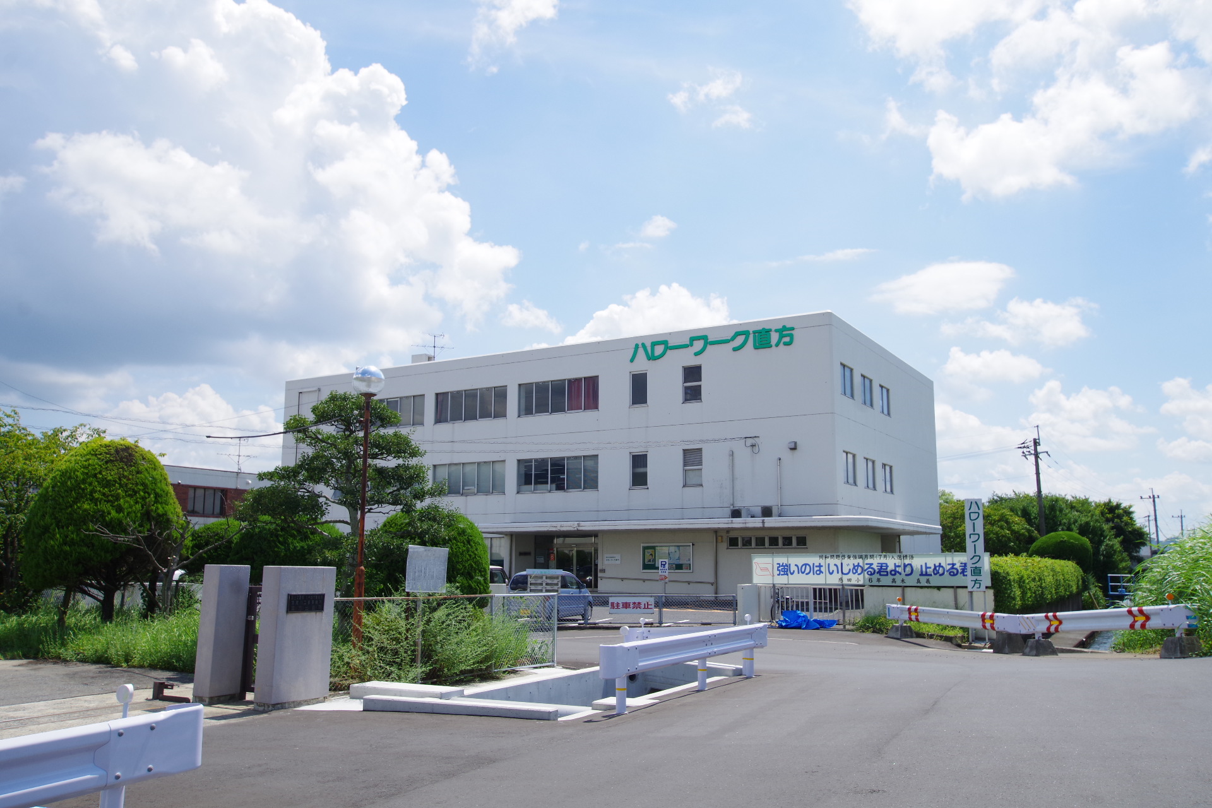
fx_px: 1010
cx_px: 606
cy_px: 404
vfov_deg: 43.6
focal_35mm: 30
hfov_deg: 61.9
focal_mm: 20
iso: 200
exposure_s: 1/400
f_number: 8
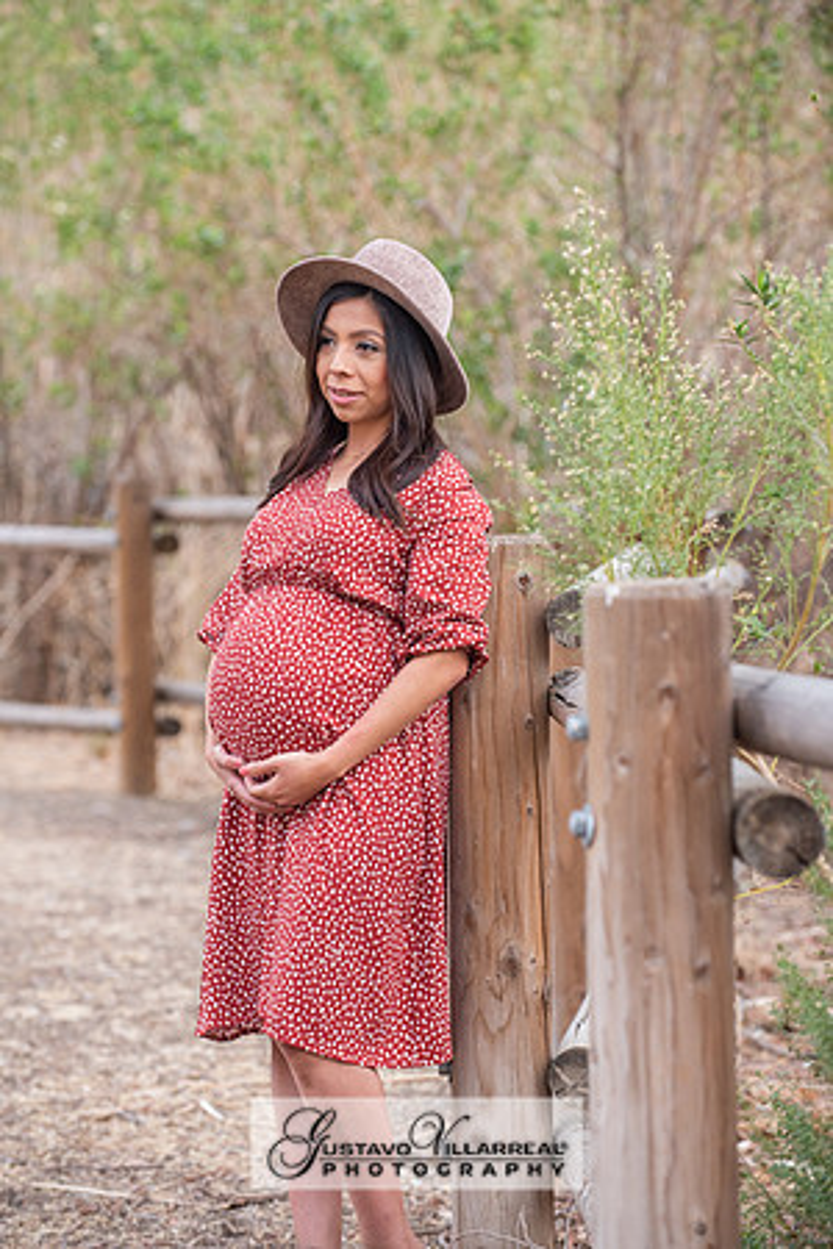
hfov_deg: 9.8
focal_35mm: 140
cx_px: 416
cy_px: 624
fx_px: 4859
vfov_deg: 14.7
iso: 640
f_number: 4.5
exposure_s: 1/160
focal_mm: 140
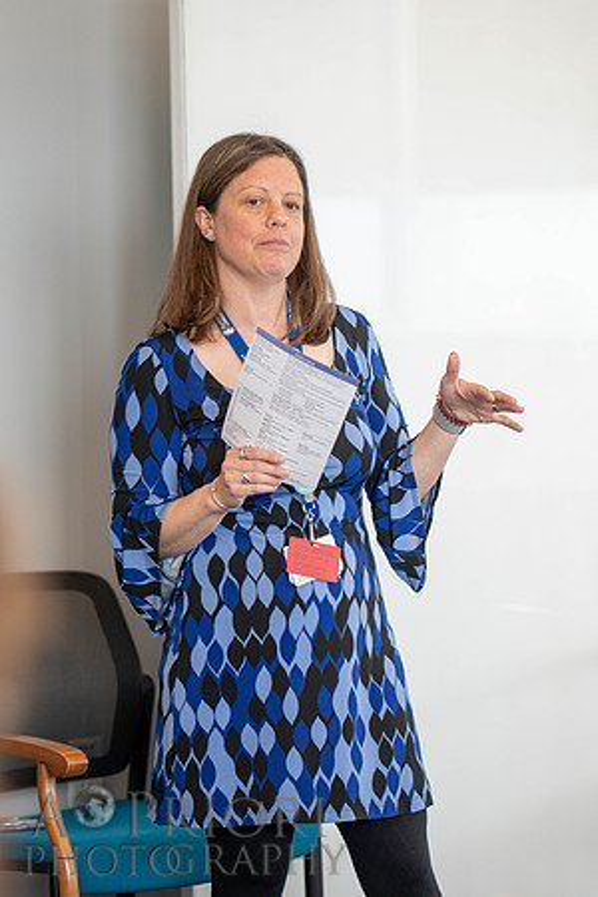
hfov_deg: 9.6
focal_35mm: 143
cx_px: 451
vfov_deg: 14.3
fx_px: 3565
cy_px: 402
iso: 400
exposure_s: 1/320
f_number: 1.8
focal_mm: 85
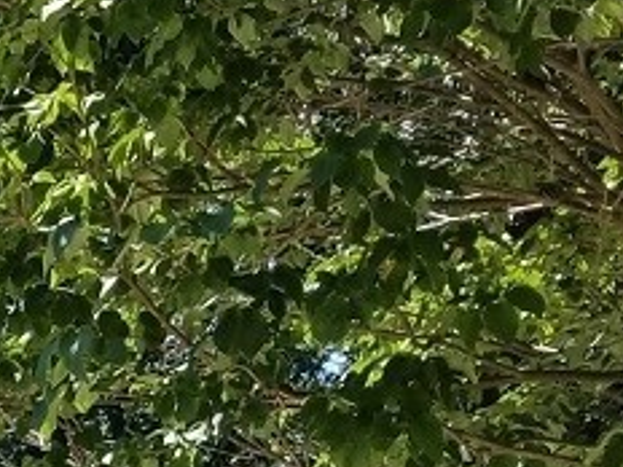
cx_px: -714
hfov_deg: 13.8
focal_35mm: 115
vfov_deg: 11.8
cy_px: 862
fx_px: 2070
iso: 50
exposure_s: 1/1412
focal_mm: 4.25
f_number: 1.7
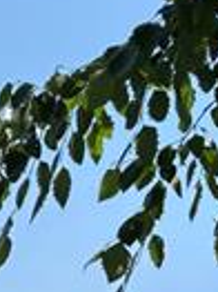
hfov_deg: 9.0
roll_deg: -3.3
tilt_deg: +2.5
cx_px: -249
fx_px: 1287
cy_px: 787
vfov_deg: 10.4
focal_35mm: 153
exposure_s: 1/3413
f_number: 1.6
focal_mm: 5.96
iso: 50
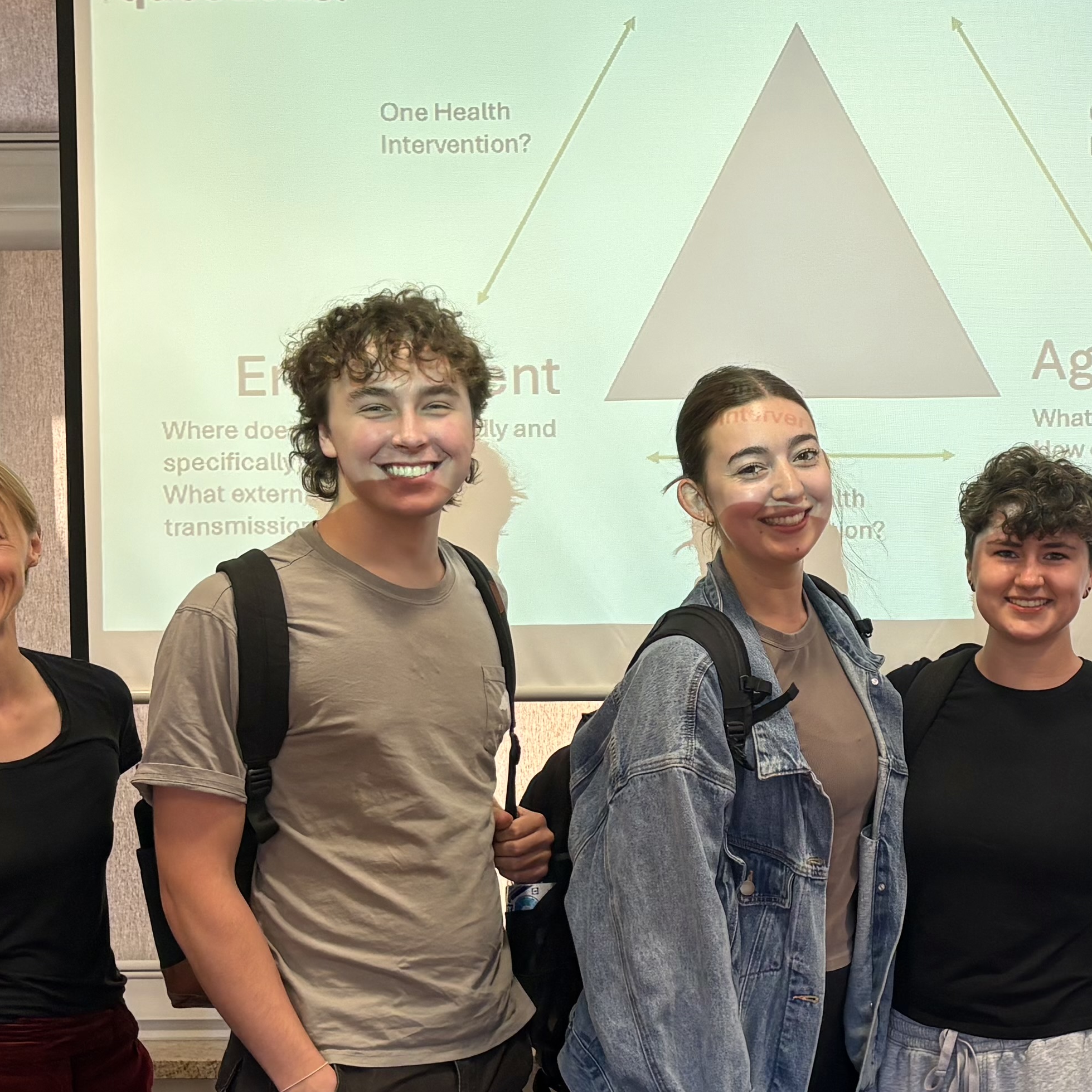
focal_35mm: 67
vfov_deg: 25.6
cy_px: 700
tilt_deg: -2.3
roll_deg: +0.4
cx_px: 930
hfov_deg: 25.1
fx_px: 2391
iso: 80
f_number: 1.6
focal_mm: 5.96
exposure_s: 1/100
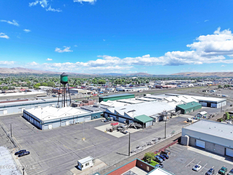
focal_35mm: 24
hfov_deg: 71.6
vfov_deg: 56.8
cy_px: 88
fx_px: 161
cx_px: 116
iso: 100
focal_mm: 12.29
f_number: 2.8
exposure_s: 1/3200
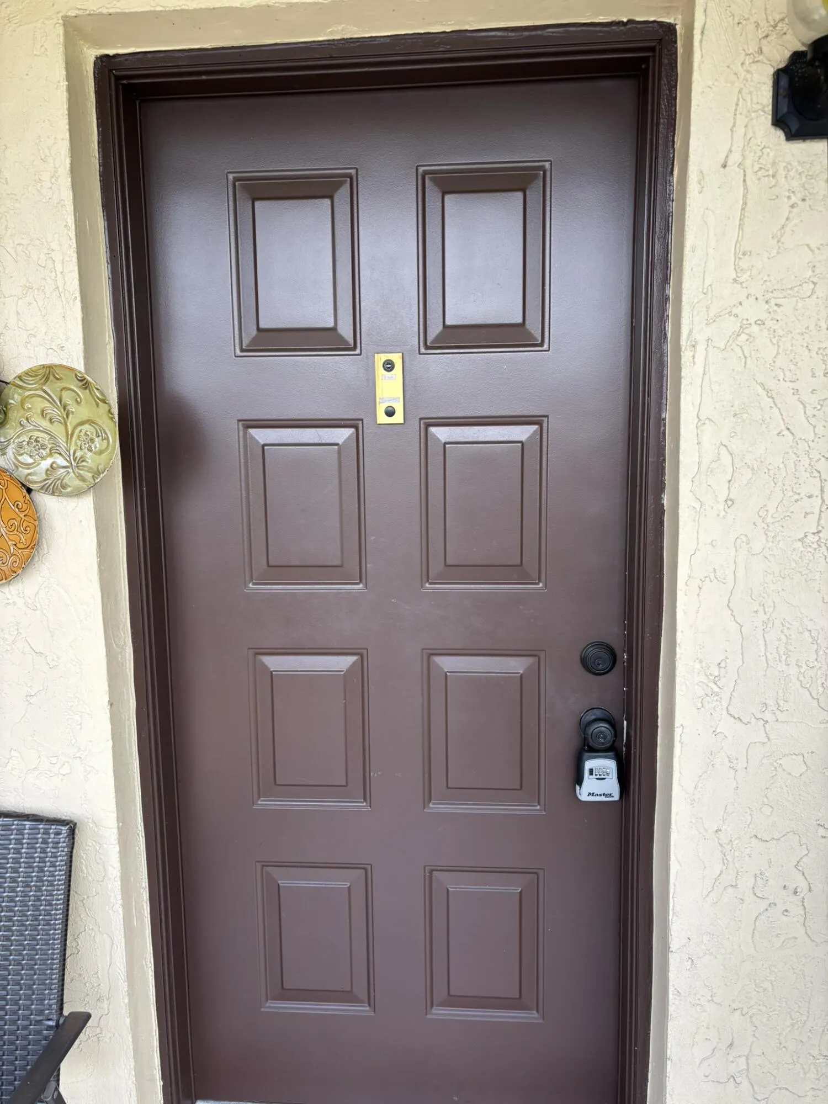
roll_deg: +0.2
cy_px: 552
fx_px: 829
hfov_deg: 53.1
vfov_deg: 67.3
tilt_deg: -7.7
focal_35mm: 26
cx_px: 414
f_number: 1.6
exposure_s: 1/121
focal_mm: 5.96
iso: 40
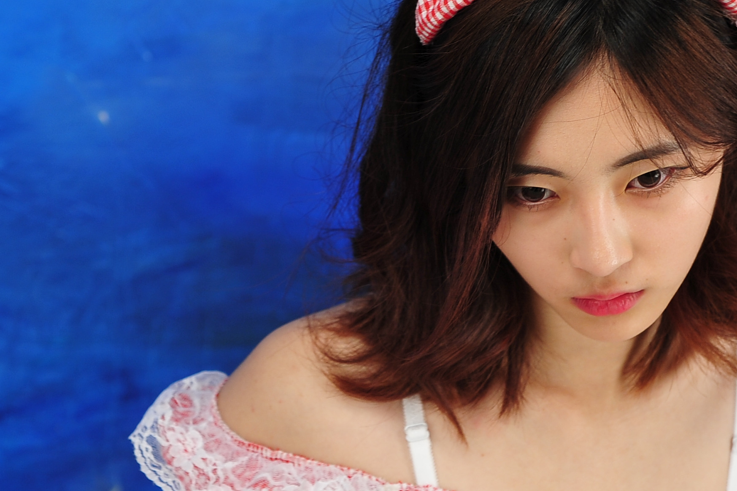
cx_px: 287
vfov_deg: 9.1
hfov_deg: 13.6
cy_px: 324
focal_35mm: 151
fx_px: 3090
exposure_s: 1/125
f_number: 4
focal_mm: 62
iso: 320
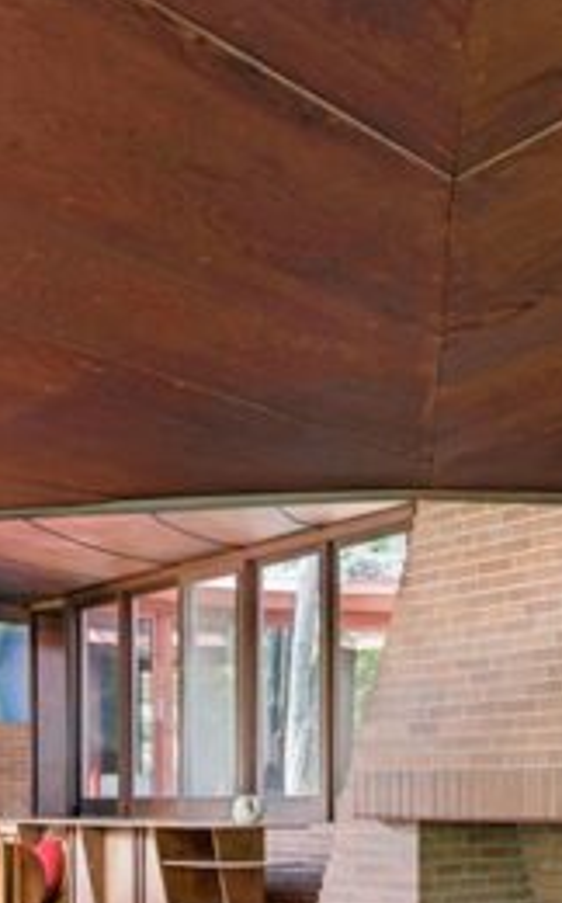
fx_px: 1081
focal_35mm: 44
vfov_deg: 42.0
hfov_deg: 28.6
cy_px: 795
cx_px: 434
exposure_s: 1/10
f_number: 7.1
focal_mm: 14
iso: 50
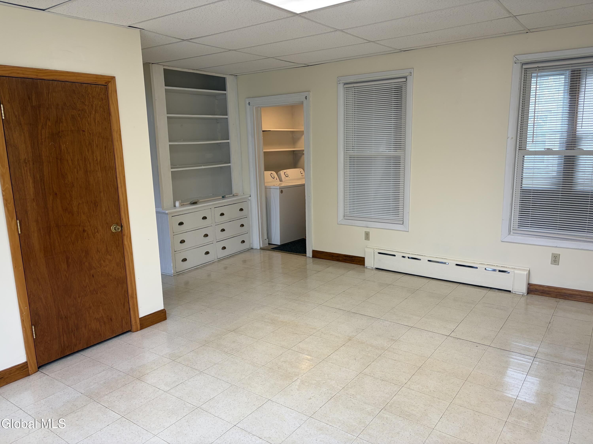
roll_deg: +1.2
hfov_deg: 67.3
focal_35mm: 26
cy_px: 222
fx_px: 445
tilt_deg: -10.0
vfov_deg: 53.1
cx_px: 296
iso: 64
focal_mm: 5.96
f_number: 1.6
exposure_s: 1/120
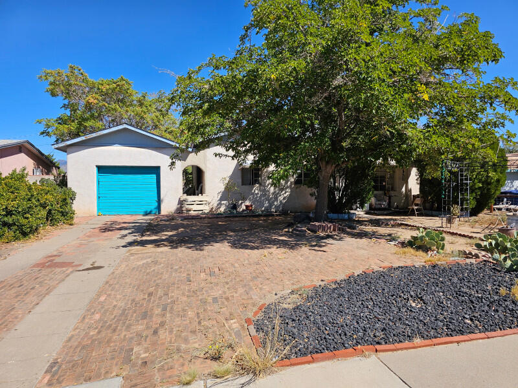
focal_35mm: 23
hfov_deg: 73.9
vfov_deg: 58.9
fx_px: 344
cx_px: 259
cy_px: 194
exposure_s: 1/742
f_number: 1.7
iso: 10
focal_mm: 6.3
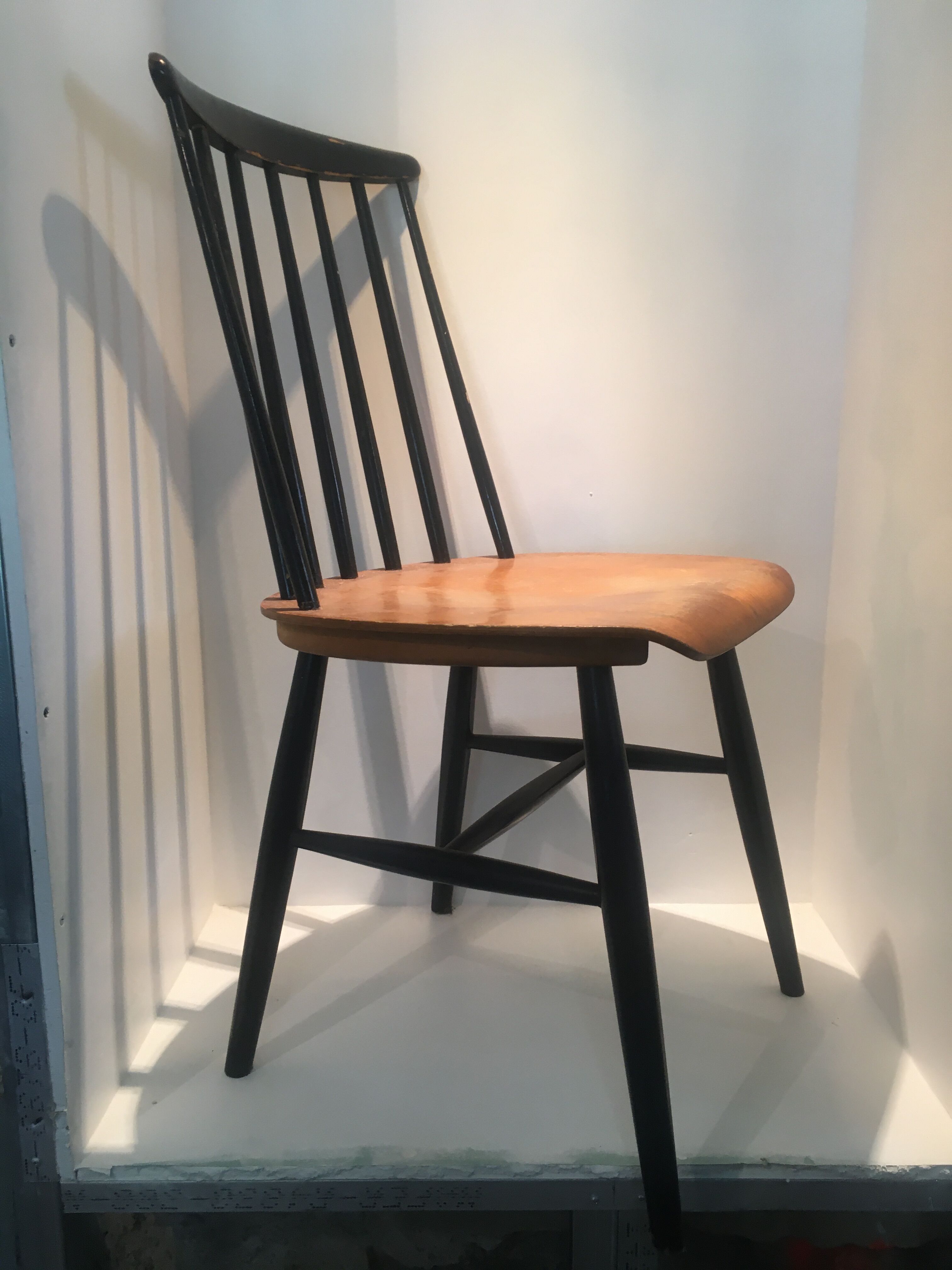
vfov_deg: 61.7
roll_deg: -0.1
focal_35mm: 29
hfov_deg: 48.2
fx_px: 1063
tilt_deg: -13.5
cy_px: 635
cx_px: 476
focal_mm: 4.15
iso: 64
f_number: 2.2
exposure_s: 1/33
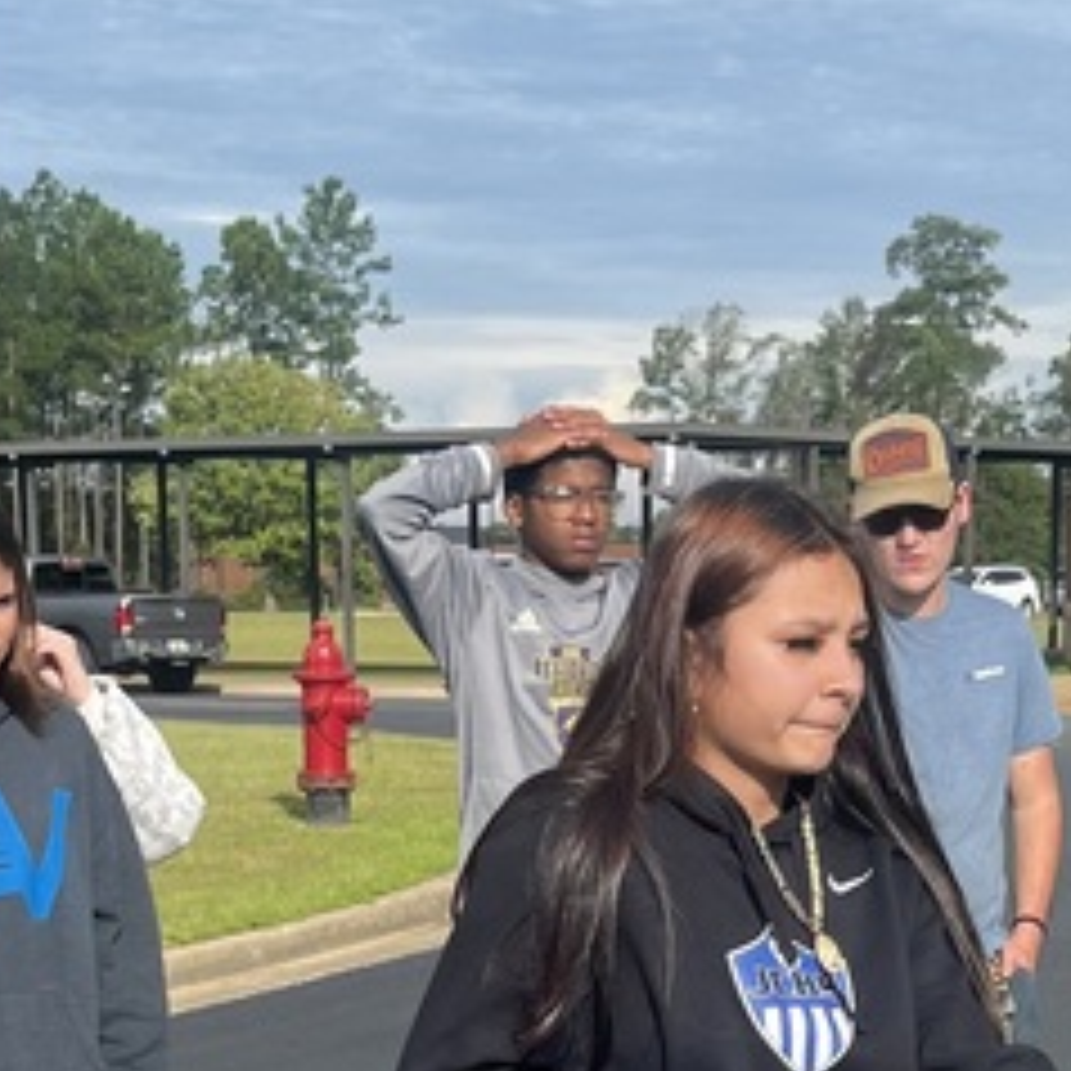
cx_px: 666
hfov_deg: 17.5
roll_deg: -0.1
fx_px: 3465
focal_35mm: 99
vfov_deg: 16.8
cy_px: 1278
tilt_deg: -10.9
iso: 50
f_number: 1.6
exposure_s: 1/2825
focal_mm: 5.1
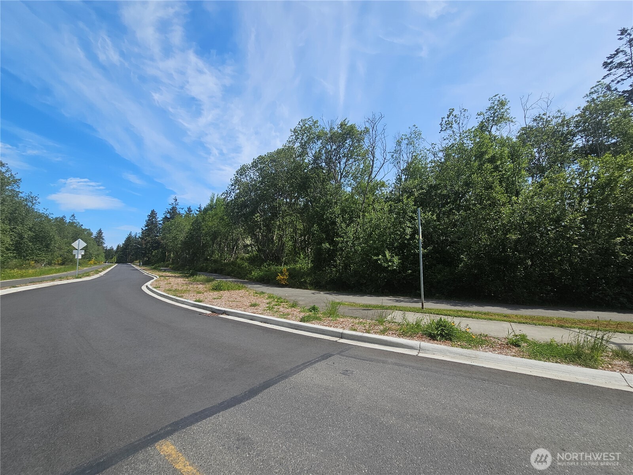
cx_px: 316
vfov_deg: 89.9
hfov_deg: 106.2
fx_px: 238
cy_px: 238
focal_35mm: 13
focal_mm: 2.2
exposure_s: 1/2066
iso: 50
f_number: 2.2
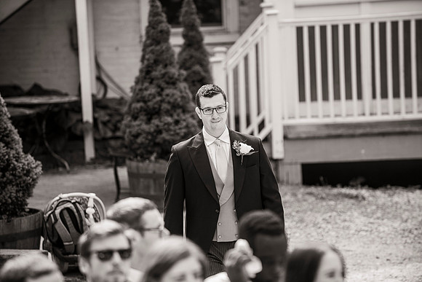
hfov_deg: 10.3
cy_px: 141
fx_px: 2345
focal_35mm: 200
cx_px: 211
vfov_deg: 6.9
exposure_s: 1/2500
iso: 640
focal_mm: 200
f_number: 3.5
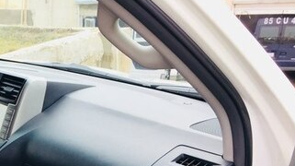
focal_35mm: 65
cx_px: -6
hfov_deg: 30.0
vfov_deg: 17.2
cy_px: 224
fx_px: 508
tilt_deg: -23.5
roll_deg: +2.9
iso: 25
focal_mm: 4.15
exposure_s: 1/211
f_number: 2.2
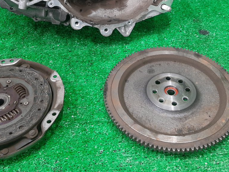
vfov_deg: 29.0
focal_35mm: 49
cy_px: 33
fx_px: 324
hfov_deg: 38.9
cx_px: 124
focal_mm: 3.93
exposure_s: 1/50
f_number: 1.7
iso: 149
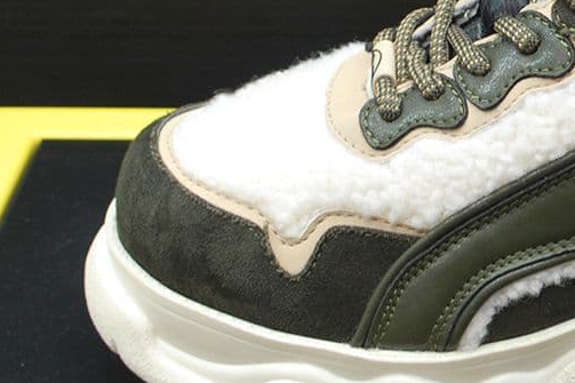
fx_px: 1485
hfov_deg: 21.4
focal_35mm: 93
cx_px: 536
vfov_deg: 14.7
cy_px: 114
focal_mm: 26
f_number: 4.5
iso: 200
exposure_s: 1/30
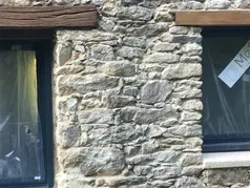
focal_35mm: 59
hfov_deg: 32.5
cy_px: 96
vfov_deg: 24.9
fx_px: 427
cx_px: 93
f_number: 2.2
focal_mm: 4.15
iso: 25
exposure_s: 1/50
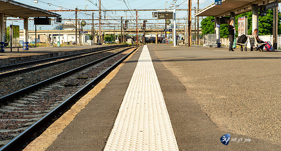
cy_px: 53
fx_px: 598
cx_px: 147
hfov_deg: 26.4
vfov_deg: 14.4
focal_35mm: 81
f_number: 20
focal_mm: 70
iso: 400
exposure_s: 1/100
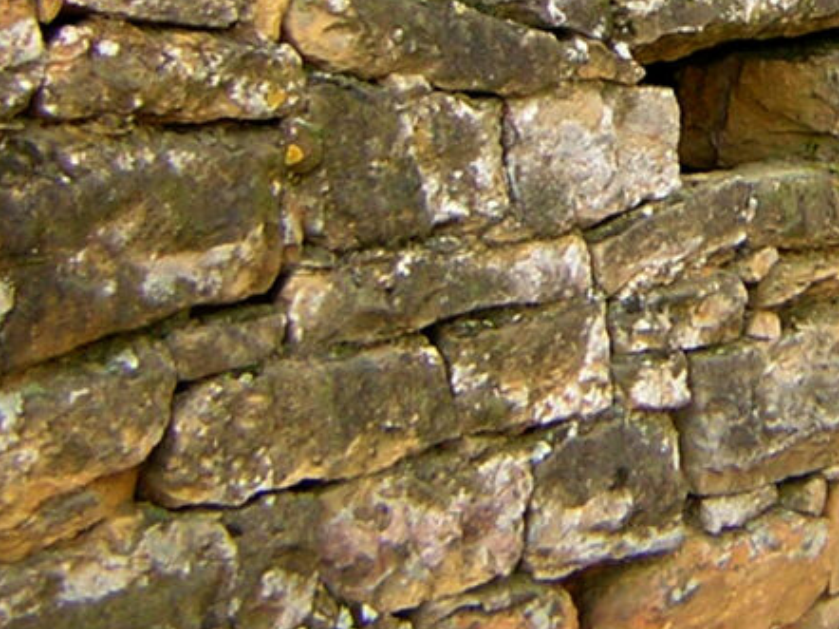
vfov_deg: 14.3
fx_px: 2447
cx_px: 974
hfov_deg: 18.5
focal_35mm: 101
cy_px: -51
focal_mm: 4.7
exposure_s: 1/113
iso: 50
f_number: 2.6
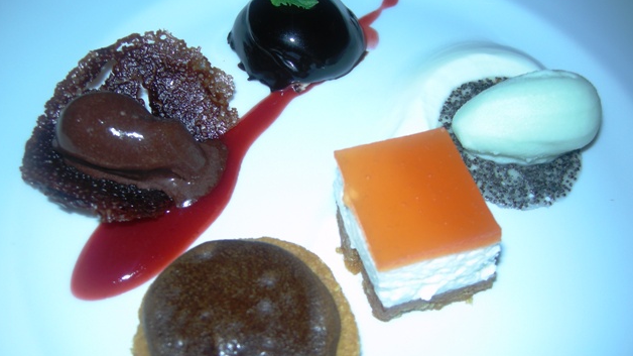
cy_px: 199
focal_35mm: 40
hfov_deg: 50.5
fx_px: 671
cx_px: 318
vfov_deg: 29.7
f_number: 2.7
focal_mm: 7.5
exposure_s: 1/60
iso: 64
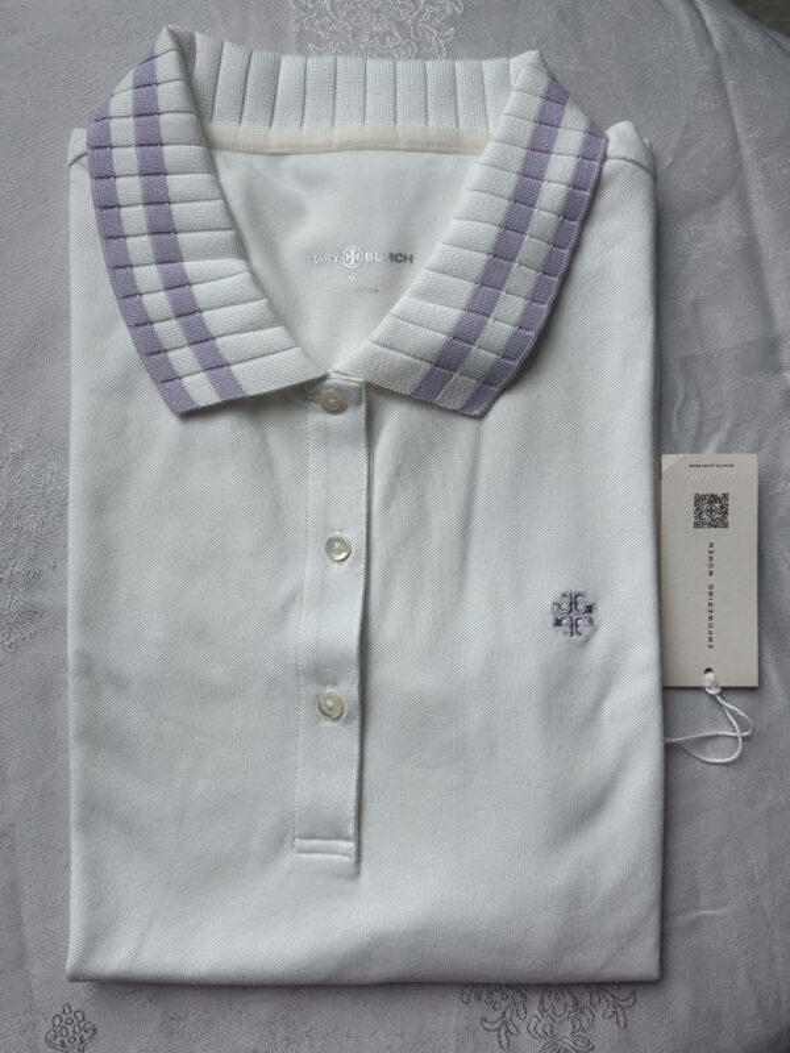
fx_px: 791
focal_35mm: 26
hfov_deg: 53.1
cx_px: 395
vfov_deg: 67.3
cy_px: 526
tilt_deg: -85.6
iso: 50
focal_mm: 5.7
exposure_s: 1/607
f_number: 1.5
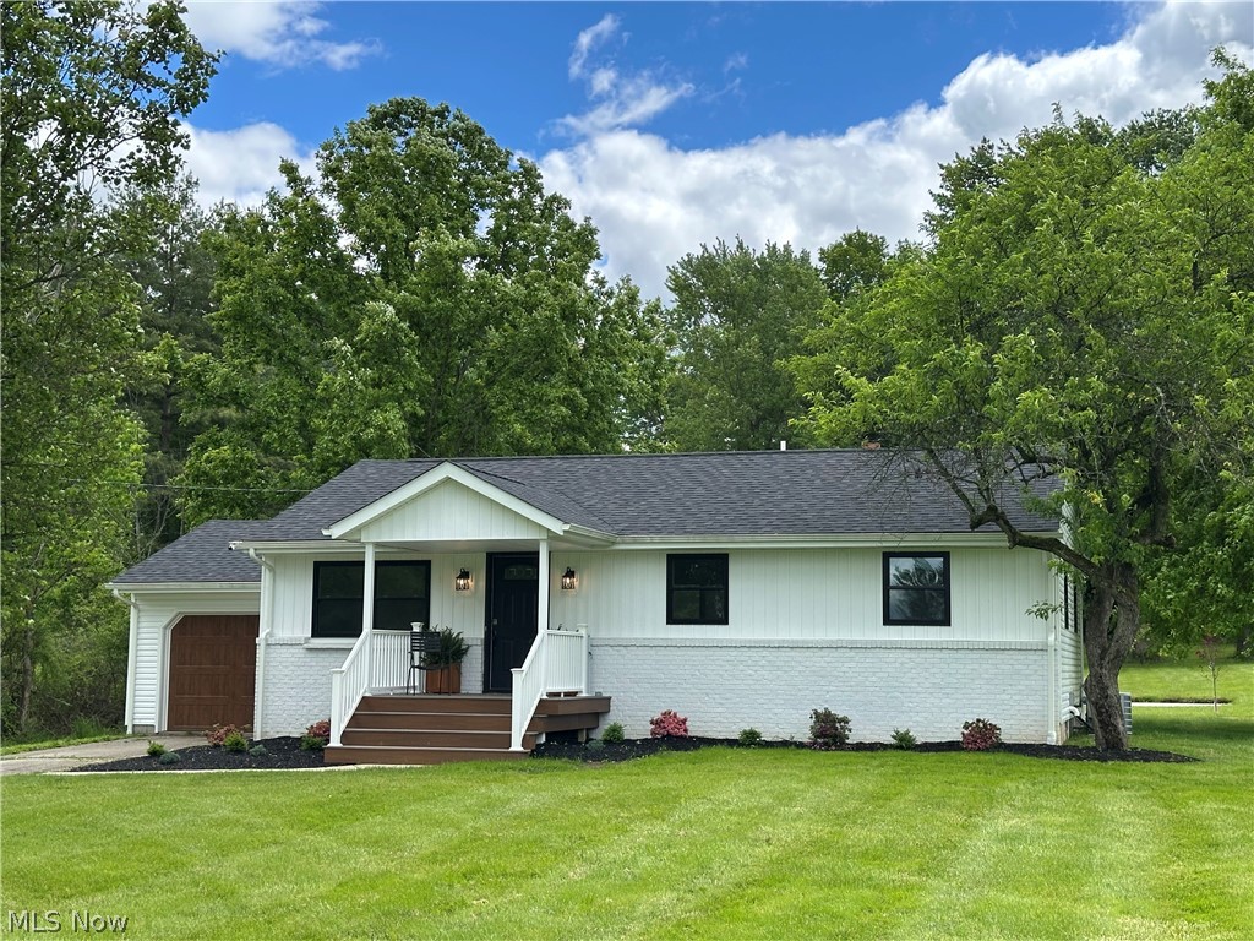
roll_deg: -0.5
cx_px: 627
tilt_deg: +7.4
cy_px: 470
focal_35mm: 48
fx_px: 1739
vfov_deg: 30.3
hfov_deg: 39.7
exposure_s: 1/1695
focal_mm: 6.86
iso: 64
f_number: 1.78
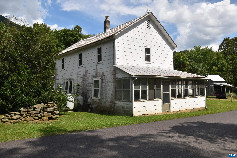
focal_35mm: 30
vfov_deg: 43.6
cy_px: 79
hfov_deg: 61.9
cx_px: 118
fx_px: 197
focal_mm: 20
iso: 100
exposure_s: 1/200
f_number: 13
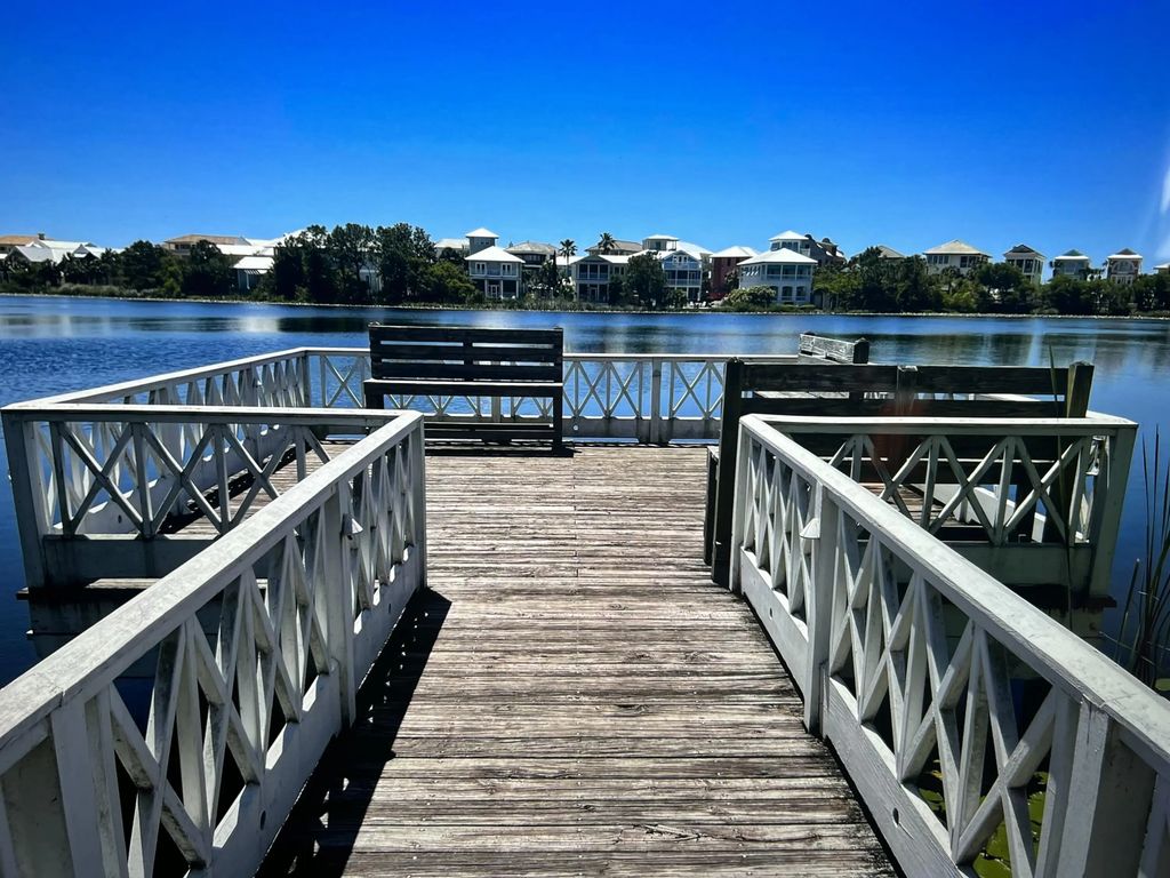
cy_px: 439
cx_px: 585
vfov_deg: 53.1
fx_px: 879
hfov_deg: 67.3
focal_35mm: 26
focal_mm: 5.7
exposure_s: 1/121
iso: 50
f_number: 1.5
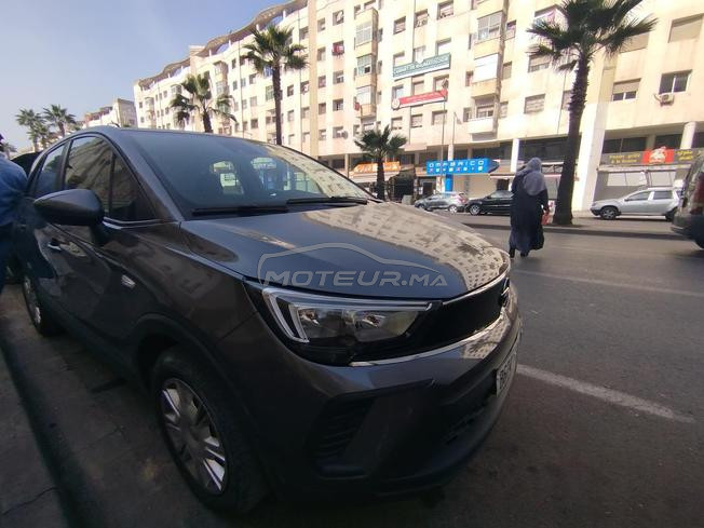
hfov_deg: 98.2
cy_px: 264
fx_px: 305
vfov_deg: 81.7
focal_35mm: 15
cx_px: 352
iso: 50
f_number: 2.2
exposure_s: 1/1321
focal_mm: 1.65
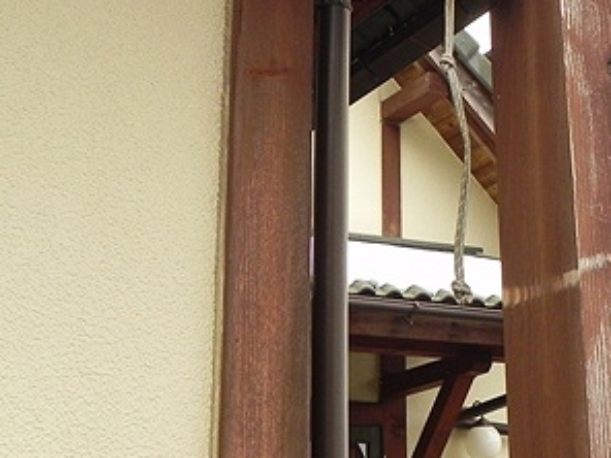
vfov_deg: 19.1
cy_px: 47
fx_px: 1341
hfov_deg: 25.2
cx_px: 504
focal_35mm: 76
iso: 200
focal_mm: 6.6
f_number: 4.5
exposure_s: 1/224
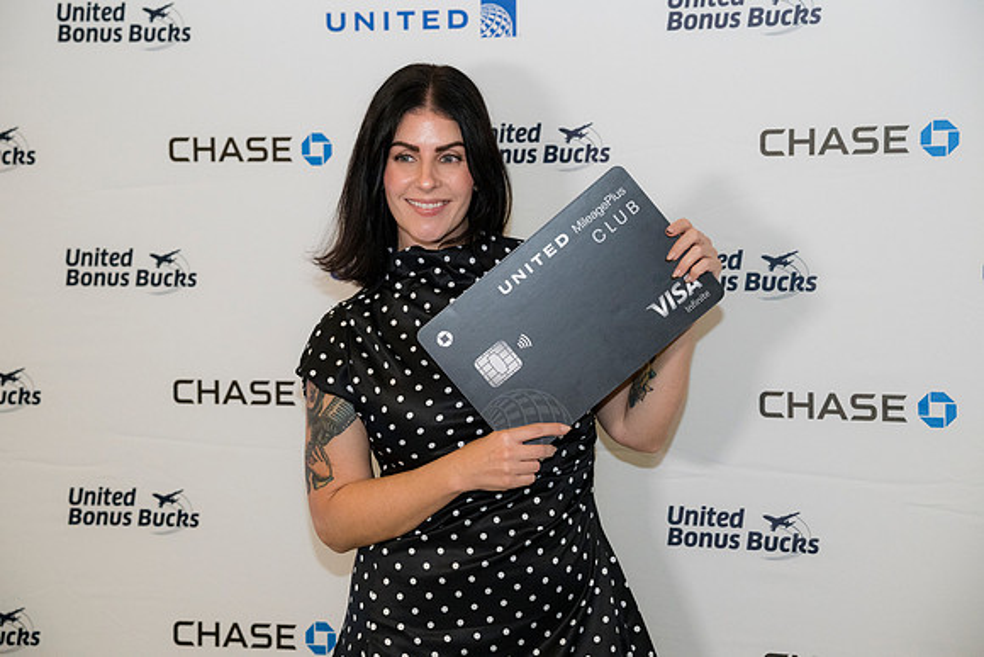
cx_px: 492
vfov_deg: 16.7
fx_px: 2242
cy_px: 328
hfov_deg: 24.8
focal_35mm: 82
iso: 2500
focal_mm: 82
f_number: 4
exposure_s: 1/80
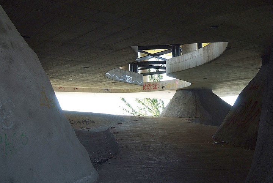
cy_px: 90
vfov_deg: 29.9
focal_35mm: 45
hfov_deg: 43.5
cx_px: 155
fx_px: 342
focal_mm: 24
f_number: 5
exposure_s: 1/200
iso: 320
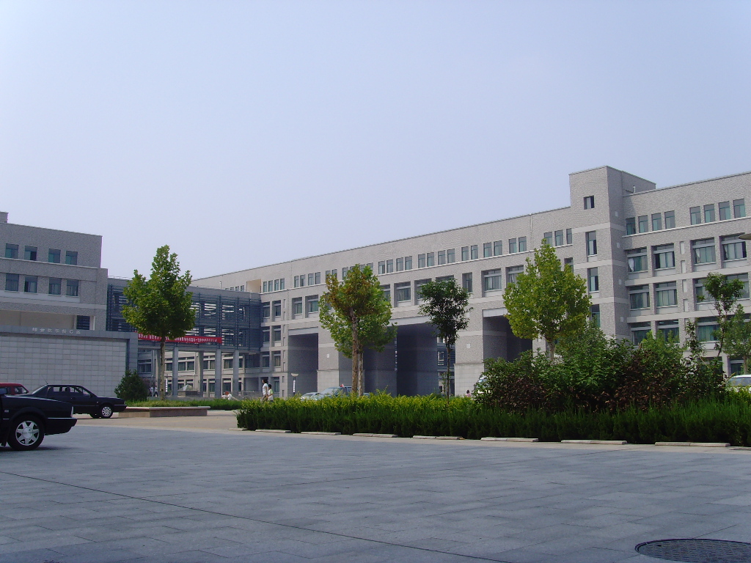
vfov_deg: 36.8
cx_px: 376
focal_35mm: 39
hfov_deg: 47.9
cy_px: 282
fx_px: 846
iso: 80
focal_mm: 6.6
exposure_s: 1/350
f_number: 6.3
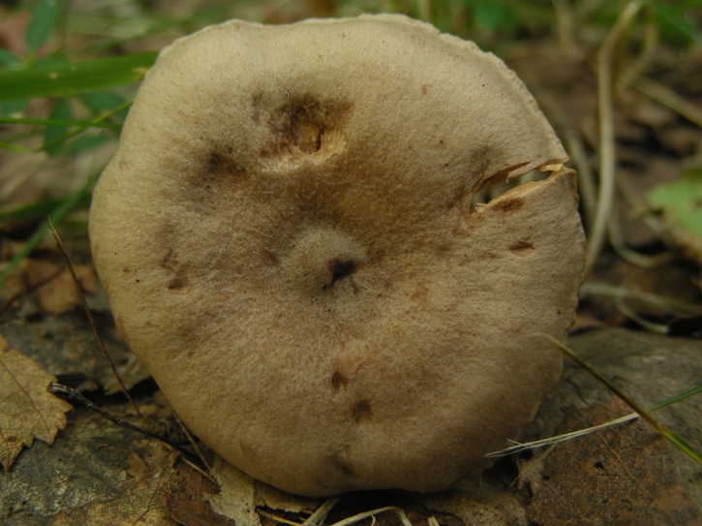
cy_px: 261
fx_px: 1074
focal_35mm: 53
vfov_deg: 27.5
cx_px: 356
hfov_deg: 36.2
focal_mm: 8
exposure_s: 1/29.7
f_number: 3.5
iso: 60
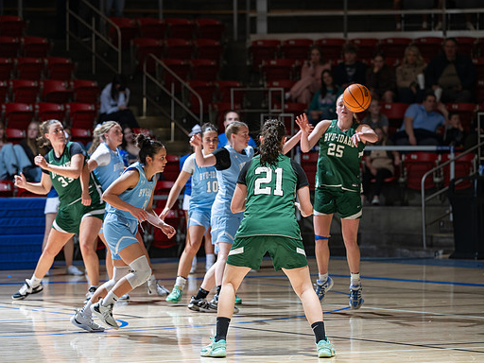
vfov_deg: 6.8
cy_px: 182
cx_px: 231
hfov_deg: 9.1
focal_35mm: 218
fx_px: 3048
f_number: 4.5
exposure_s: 1/100
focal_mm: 200
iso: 80
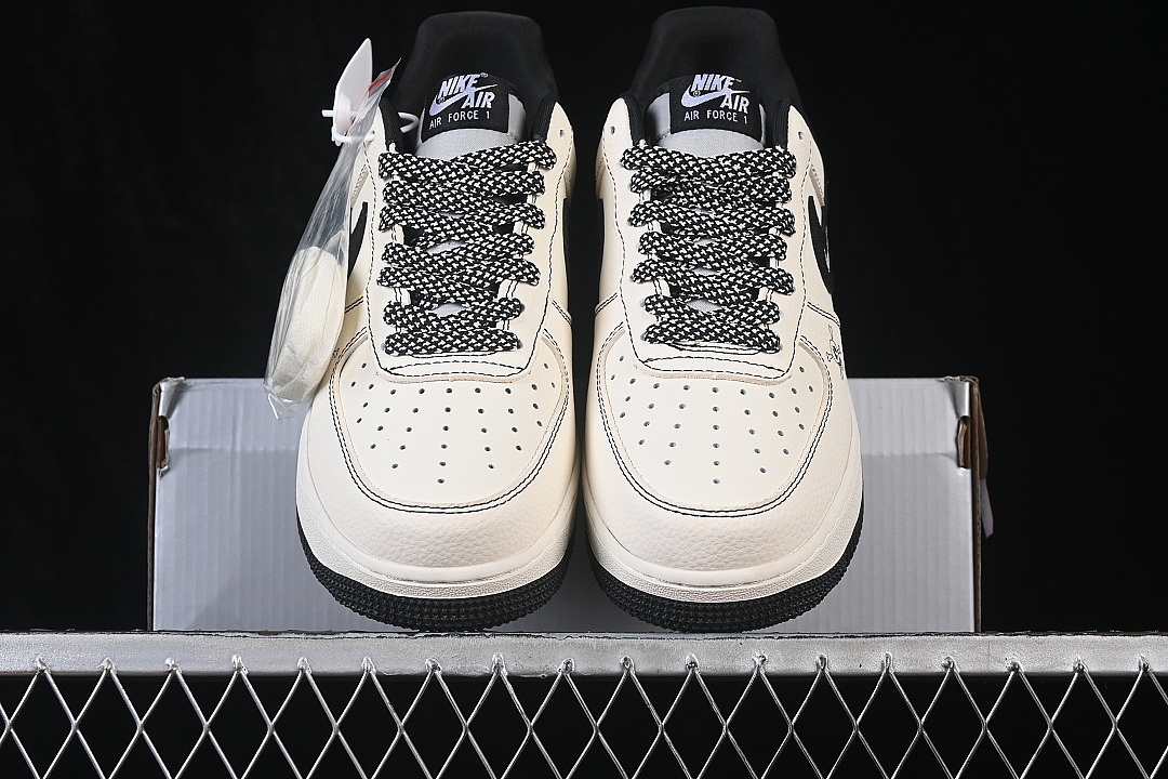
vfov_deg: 18.2
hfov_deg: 27.0
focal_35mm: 75
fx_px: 2433
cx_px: 584
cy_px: 390
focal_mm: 50
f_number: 8
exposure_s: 1/80
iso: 160
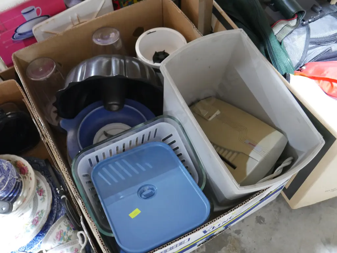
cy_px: 126
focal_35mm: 38
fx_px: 370
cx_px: 168
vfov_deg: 37.8
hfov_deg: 49.0
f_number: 4.1
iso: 3200
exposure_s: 1/30
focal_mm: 19
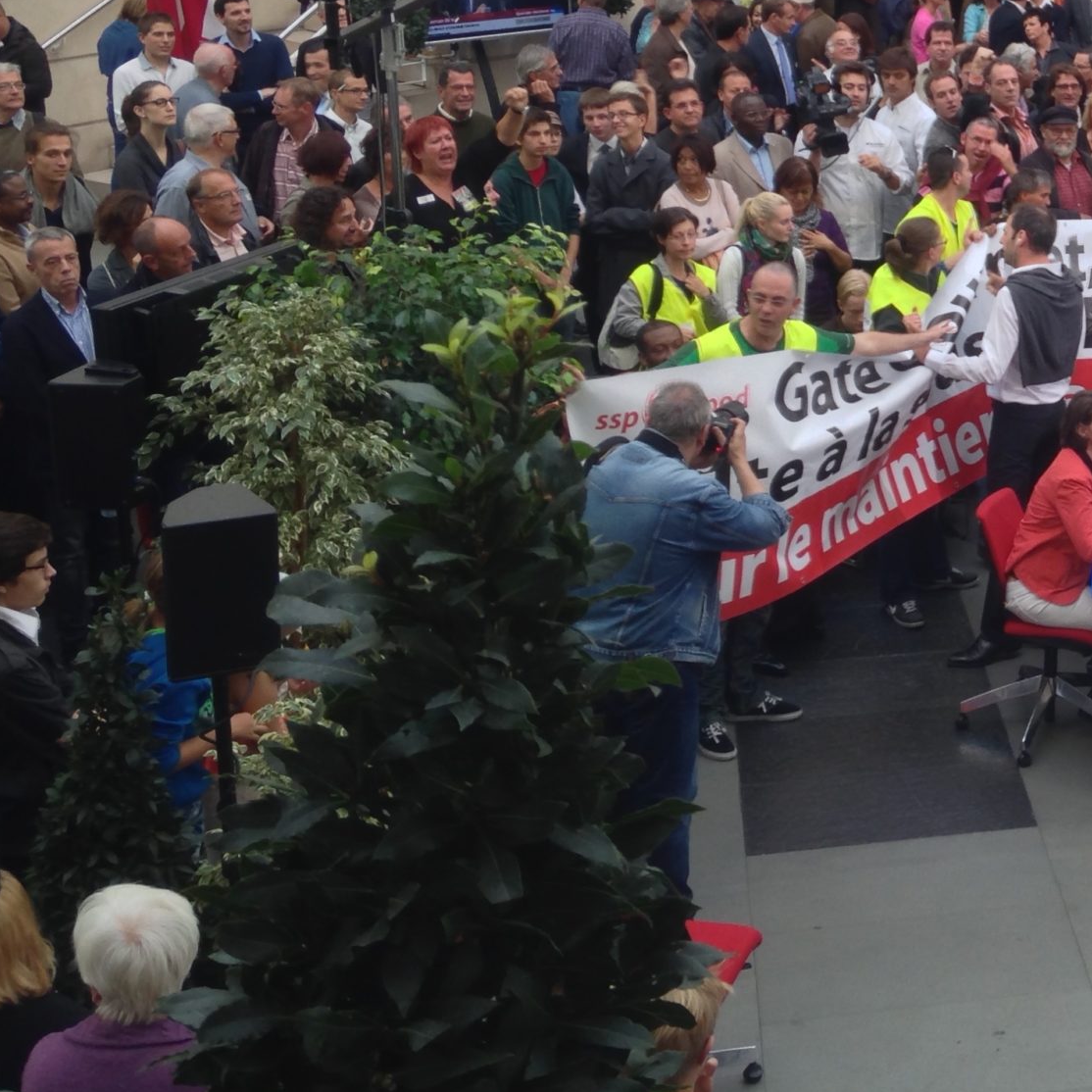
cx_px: 1218
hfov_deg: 24.0
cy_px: 240
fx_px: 2391
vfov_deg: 25.3
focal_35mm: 67
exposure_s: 1/40
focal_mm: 4.12
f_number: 2.4
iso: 50
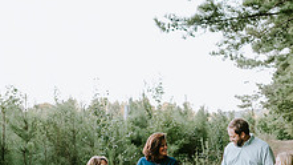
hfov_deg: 31.6
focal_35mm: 66
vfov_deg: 17.8
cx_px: 198
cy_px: 160
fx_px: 512
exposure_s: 1/250
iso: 320
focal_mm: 24
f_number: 2.2
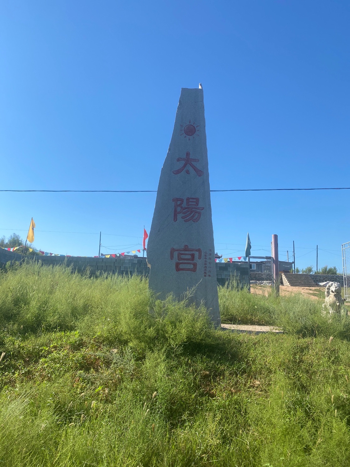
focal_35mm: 26
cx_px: 175
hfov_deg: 53.1
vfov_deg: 67.3
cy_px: 234
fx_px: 351
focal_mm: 4.25
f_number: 1.8
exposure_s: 1/2410
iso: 32
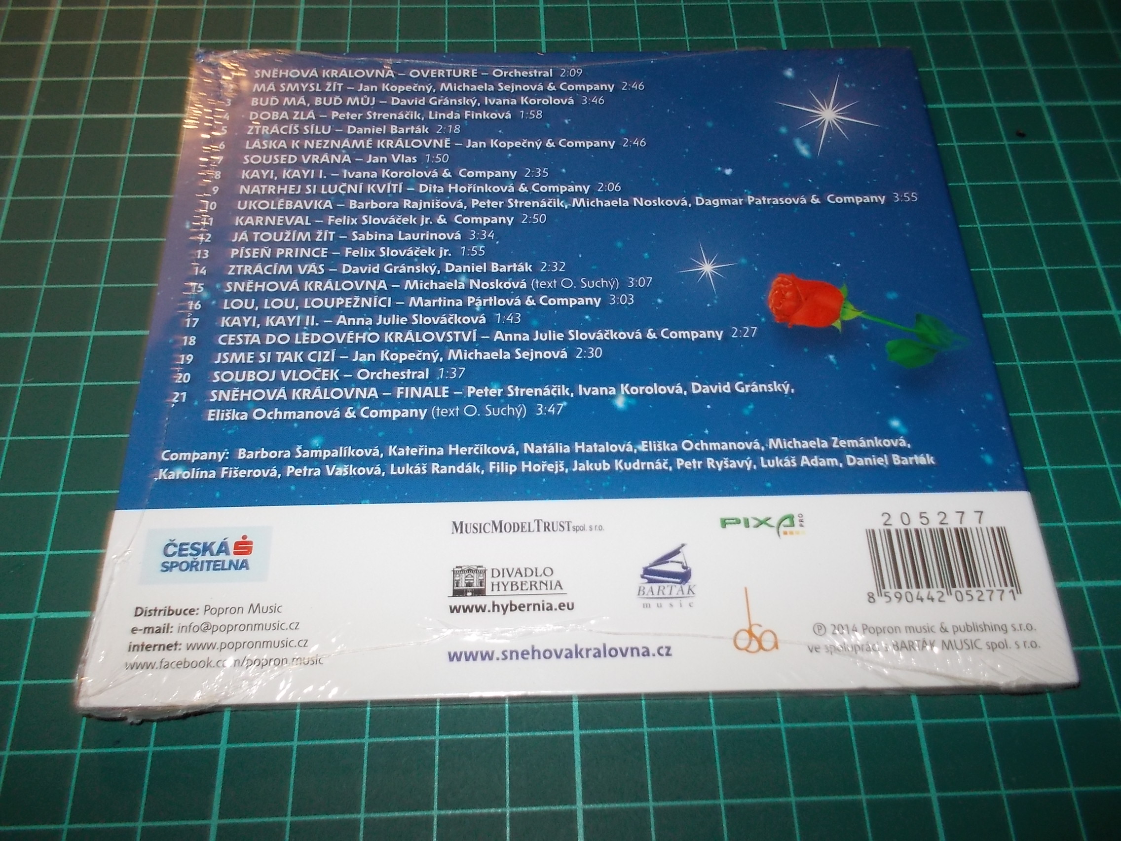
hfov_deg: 61.7
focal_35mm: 29
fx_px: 939
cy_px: 420
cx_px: 560
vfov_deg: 48.2
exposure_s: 1/30
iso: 200
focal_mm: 4.1
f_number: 3.3
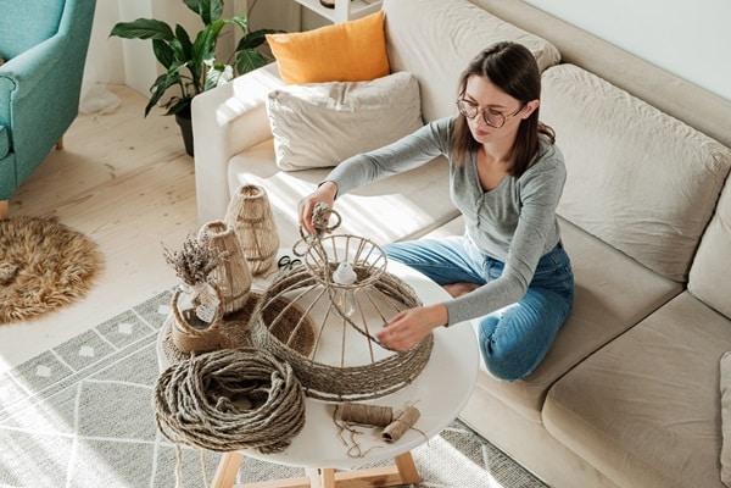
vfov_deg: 21.2
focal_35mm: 64
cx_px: 366
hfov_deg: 31.4
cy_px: 244
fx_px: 1299
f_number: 4
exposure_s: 1/60
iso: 160
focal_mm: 42.5
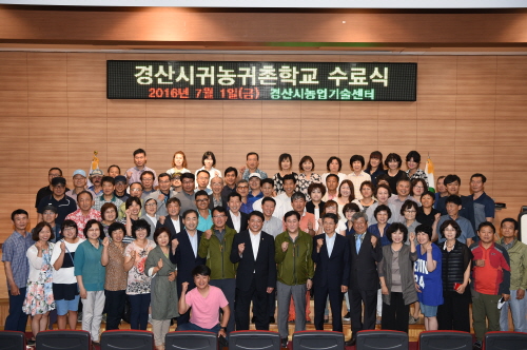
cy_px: 175
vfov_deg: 37.8
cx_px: 264
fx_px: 512
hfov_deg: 54.5
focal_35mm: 35
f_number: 6.3
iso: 500
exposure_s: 1/60
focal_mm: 35
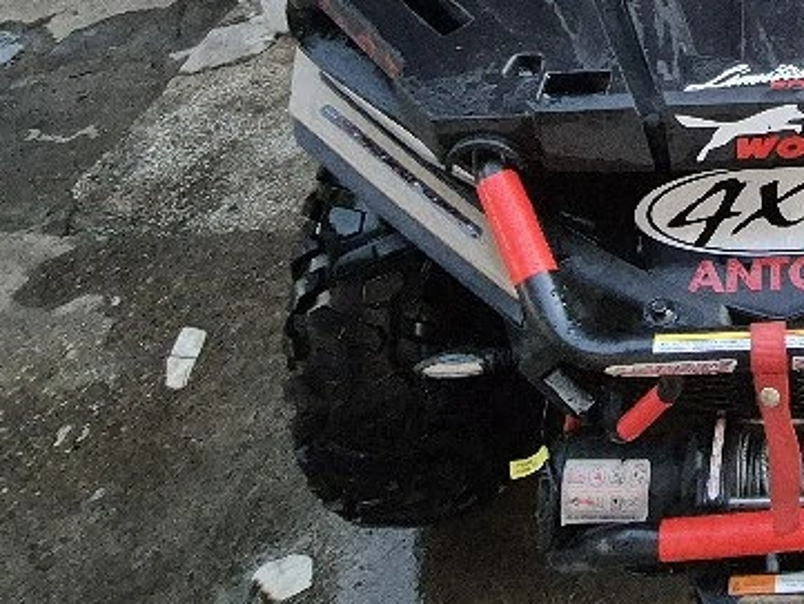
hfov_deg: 42.7
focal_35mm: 36
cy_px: -38
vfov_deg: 34.9
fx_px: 836
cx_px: 840
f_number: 2.2
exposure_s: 1/50
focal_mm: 2.2
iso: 1600
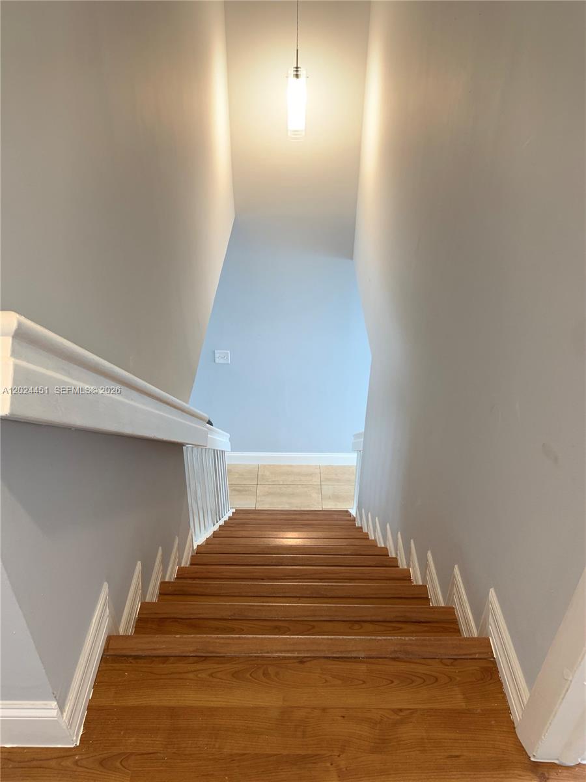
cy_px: 391
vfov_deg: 67.3
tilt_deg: -34.5
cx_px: 293
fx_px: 587
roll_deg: +0.0
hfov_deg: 53.1
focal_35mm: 26
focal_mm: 4.25
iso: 160
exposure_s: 1/60
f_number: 1.8
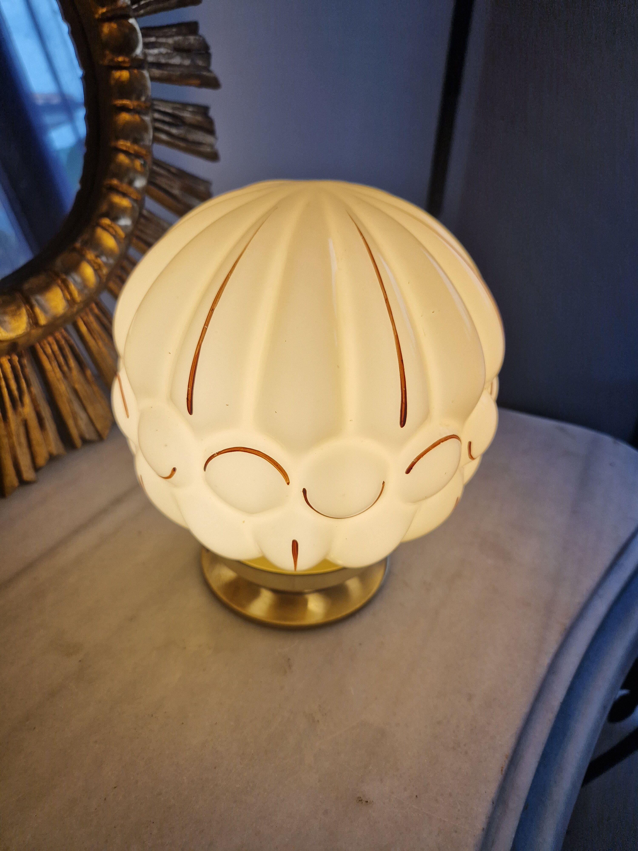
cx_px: 319
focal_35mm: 23
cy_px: 426
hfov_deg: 58.9
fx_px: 565
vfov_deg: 73.9
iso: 50
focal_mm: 5.4
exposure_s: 1/180
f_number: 1.8
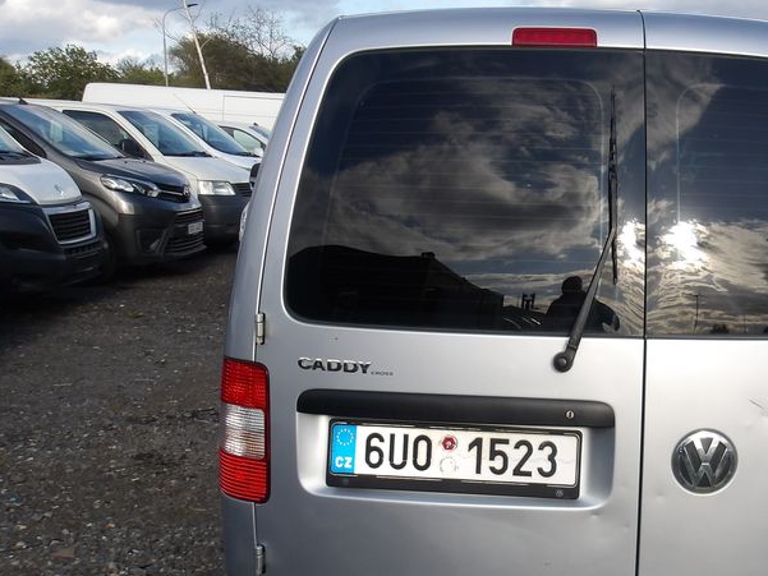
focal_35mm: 46
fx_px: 1021
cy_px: 345
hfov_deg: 40.0
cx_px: 584
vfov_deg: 31.4
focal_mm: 4.9
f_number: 3
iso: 100
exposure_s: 1/930
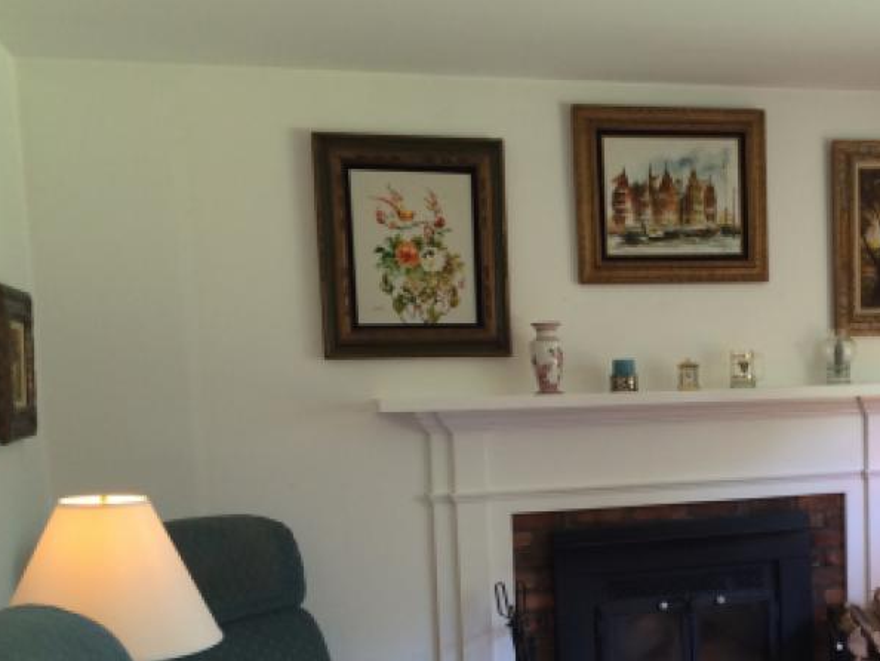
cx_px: 649
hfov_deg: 37.3
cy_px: 496
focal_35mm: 50
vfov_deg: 28.7
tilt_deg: -6.3
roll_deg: +2.0
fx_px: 1272
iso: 80
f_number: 2.2
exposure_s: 1/30
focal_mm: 4.15
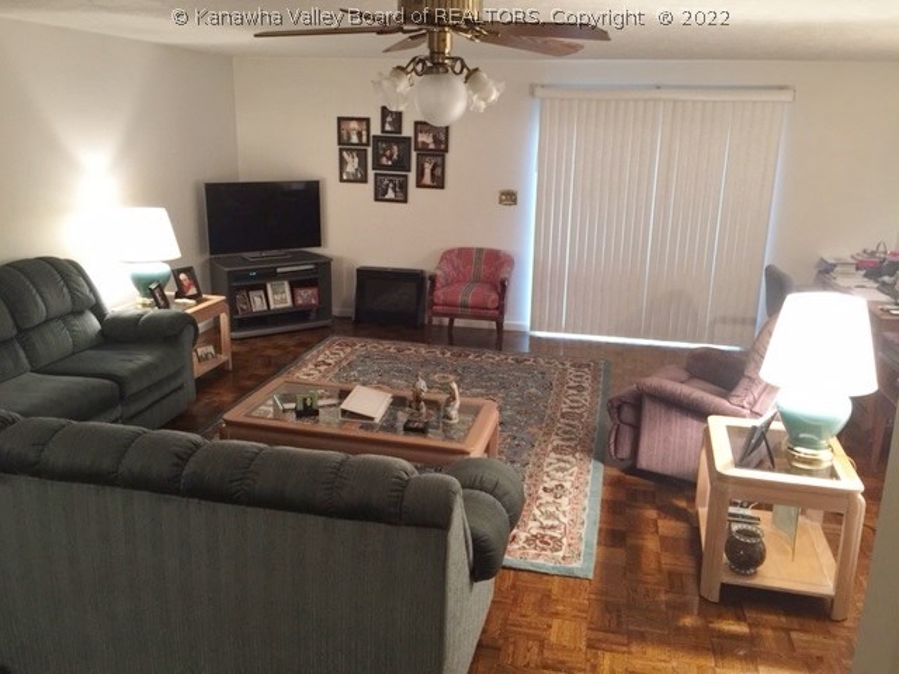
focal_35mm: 29
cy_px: 337
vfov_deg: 48.2
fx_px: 753
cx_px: 450
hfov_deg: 61.7
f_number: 2.2
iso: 125
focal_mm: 4.15
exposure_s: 1/15
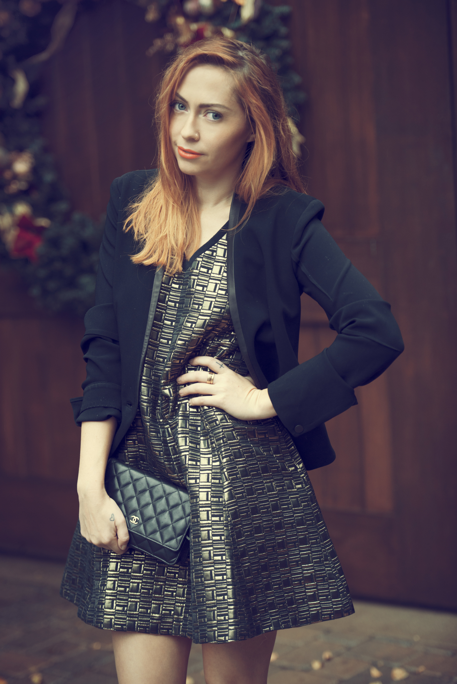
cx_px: 228
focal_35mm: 95
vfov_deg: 21.5
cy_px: 342
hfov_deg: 14.4
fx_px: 1807
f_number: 2.8
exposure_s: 1/250
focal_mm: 95
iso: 640
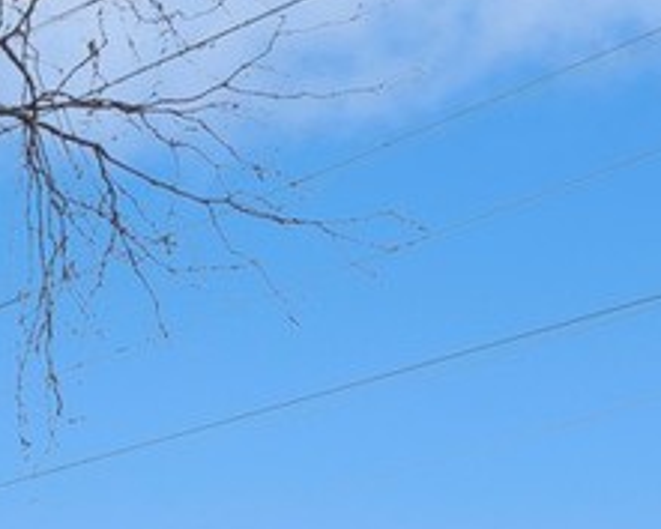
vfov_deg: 11.6
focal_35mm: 110
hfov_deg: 13.4
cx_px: -864
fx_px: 2153
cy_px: 1258
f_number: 9.5
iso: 200
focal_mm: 16
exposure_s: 1/125
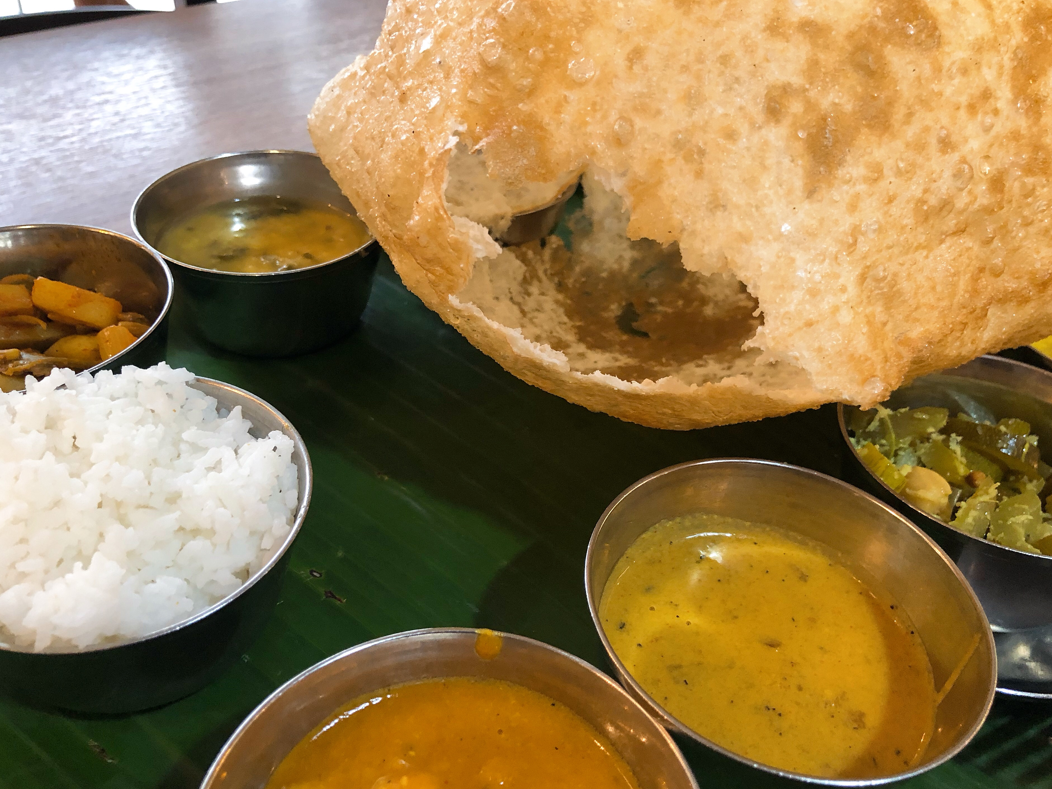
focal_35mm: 30
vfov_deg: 46.8
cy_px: 394
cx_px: 523
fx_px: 912
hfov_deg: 60.0
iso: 100
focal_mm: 4
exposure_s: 1/17
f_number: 1.8
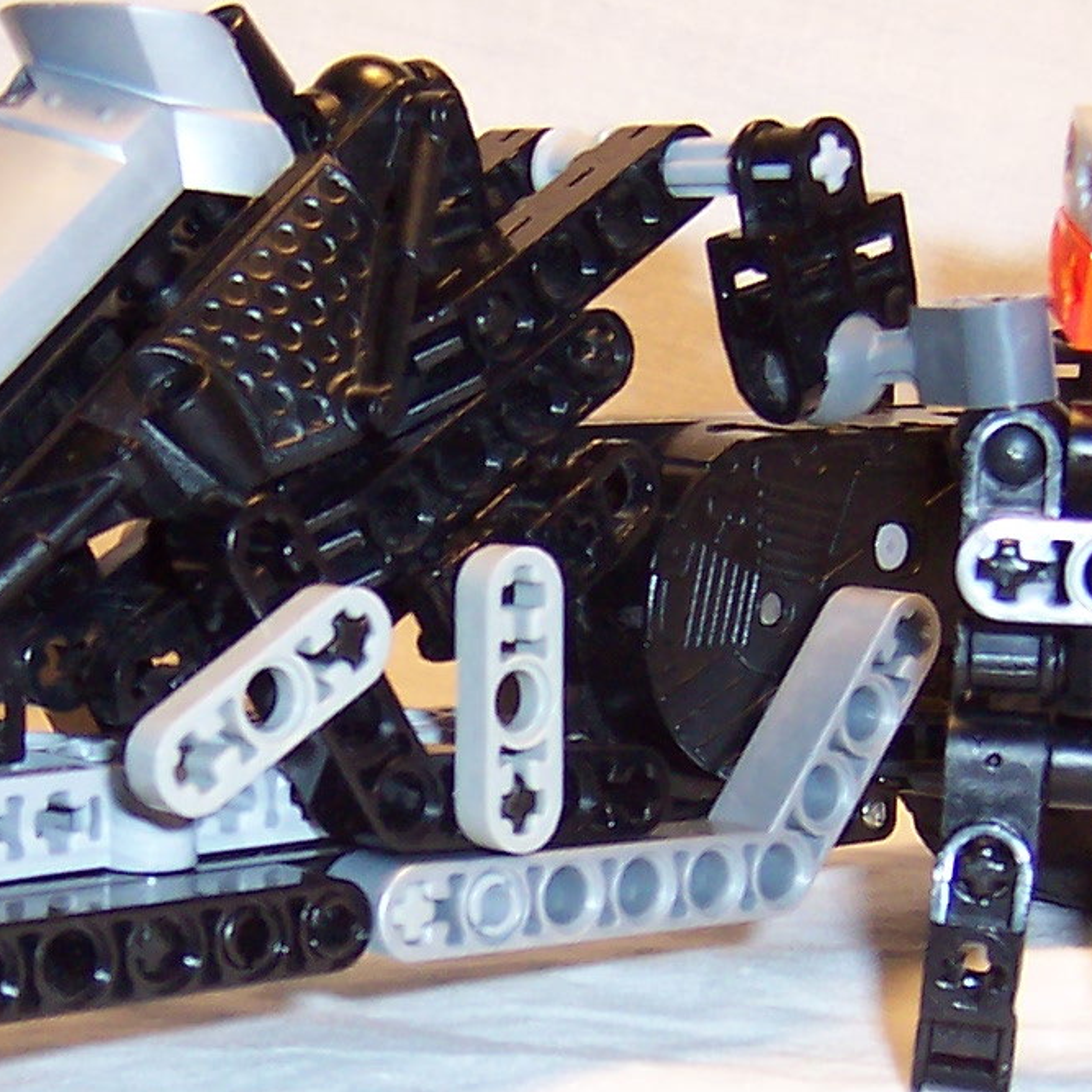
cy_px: 838
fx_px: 3462
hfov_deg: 17.9
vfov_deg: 17.8
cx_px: 449
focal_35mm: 97
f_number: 2.8
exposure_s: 1/60
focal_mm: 5.6
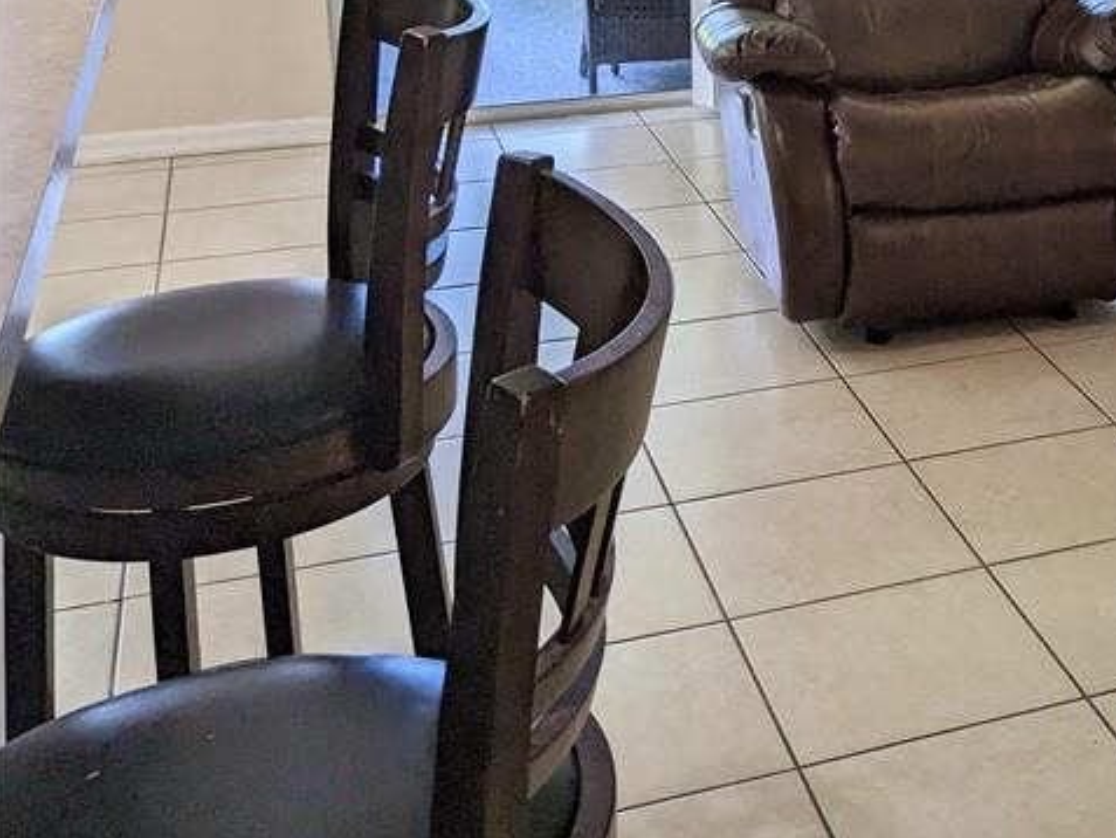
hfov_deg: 30.2
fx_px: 1870
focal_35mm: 58
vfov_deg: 24.0
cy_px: -21
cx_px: 1189
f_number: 1.73
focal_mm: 4.38
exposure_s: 1/120
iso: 54
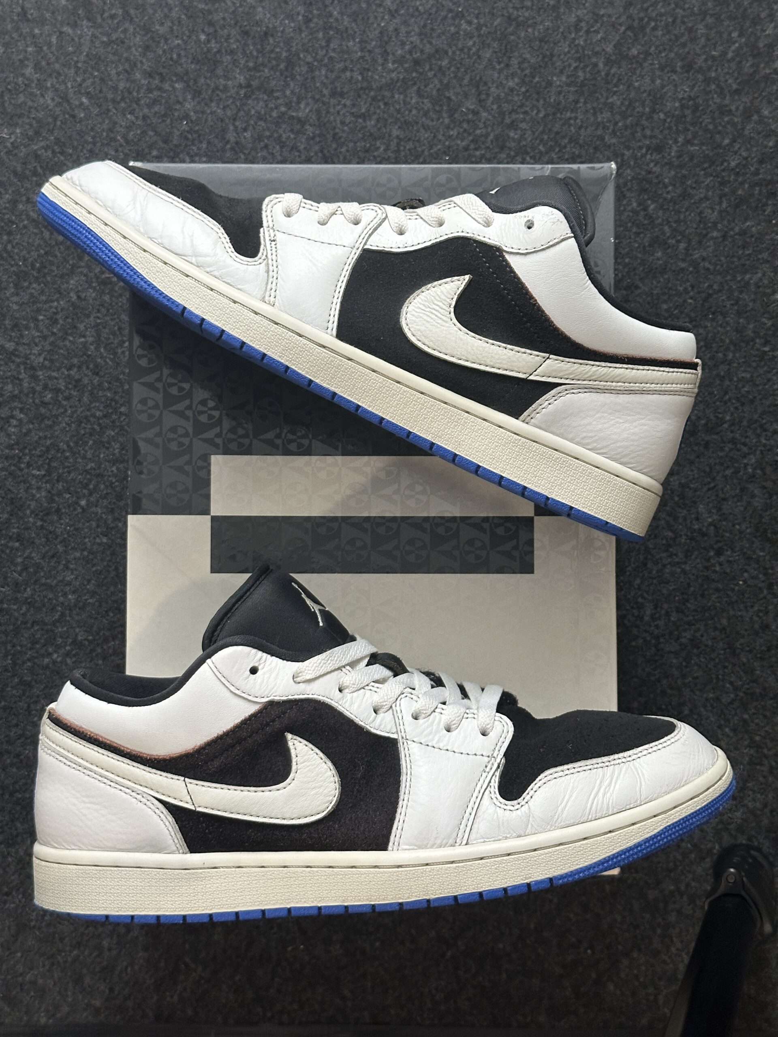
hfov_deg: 30.3
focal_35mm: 48
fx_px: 1438
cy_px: 518
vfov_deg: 39.7
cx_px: 389
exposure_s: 1/50
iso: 250
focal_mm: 6.86
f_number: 1.78
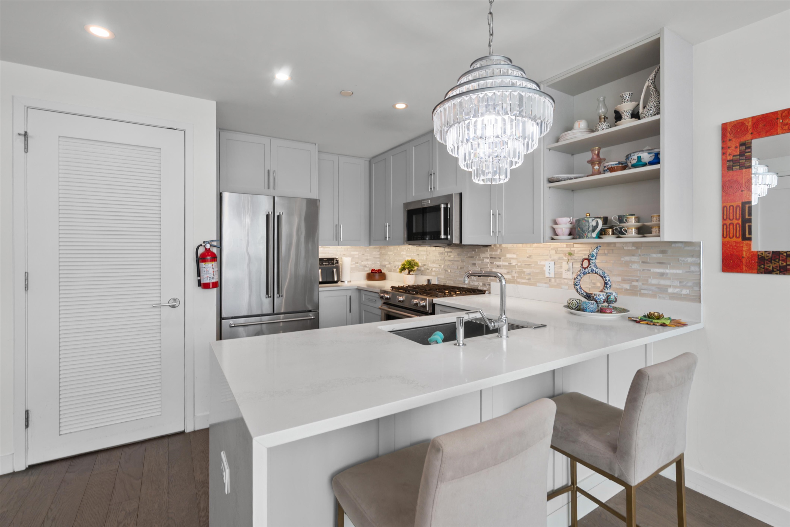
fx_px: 351
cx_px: 395
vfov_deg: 73.8
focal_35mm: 16
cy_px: 264
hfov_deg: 96.7
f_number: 9
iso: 250
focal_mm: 16
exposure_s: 1/2.5
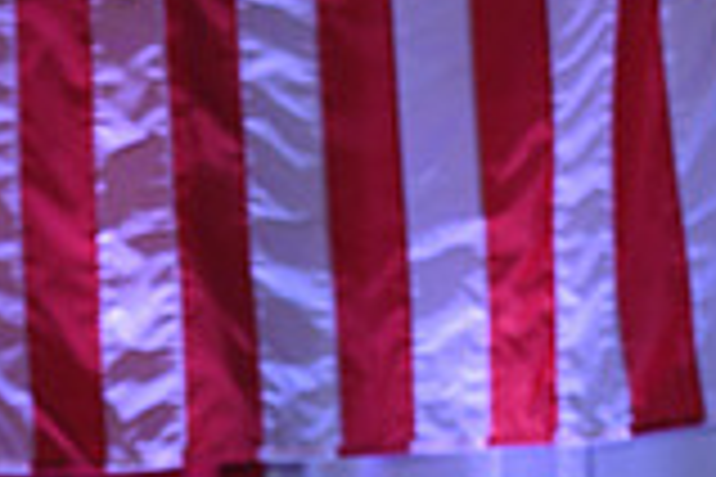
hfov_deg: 3.4
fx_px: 11992
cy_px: 1098
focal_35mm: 603
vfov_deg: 2.3
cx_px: 65
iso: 1600
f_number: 5.6
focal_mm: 165
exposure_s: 1/200
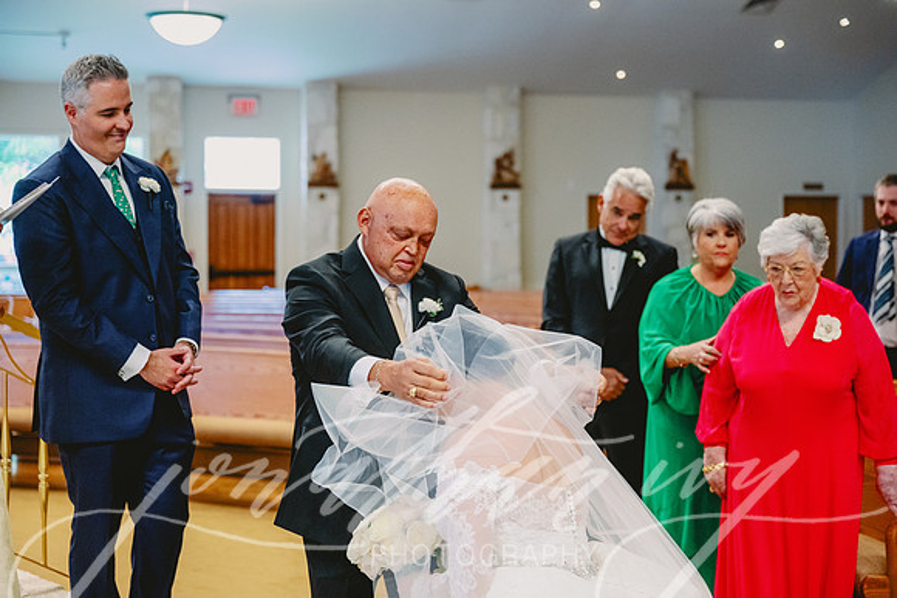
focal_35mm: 60
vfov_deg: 22.6
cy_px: 299
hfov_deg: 33.4
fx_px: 1495
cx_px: 448
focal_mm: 60
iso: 2500
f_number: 2.8
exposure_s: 1/320
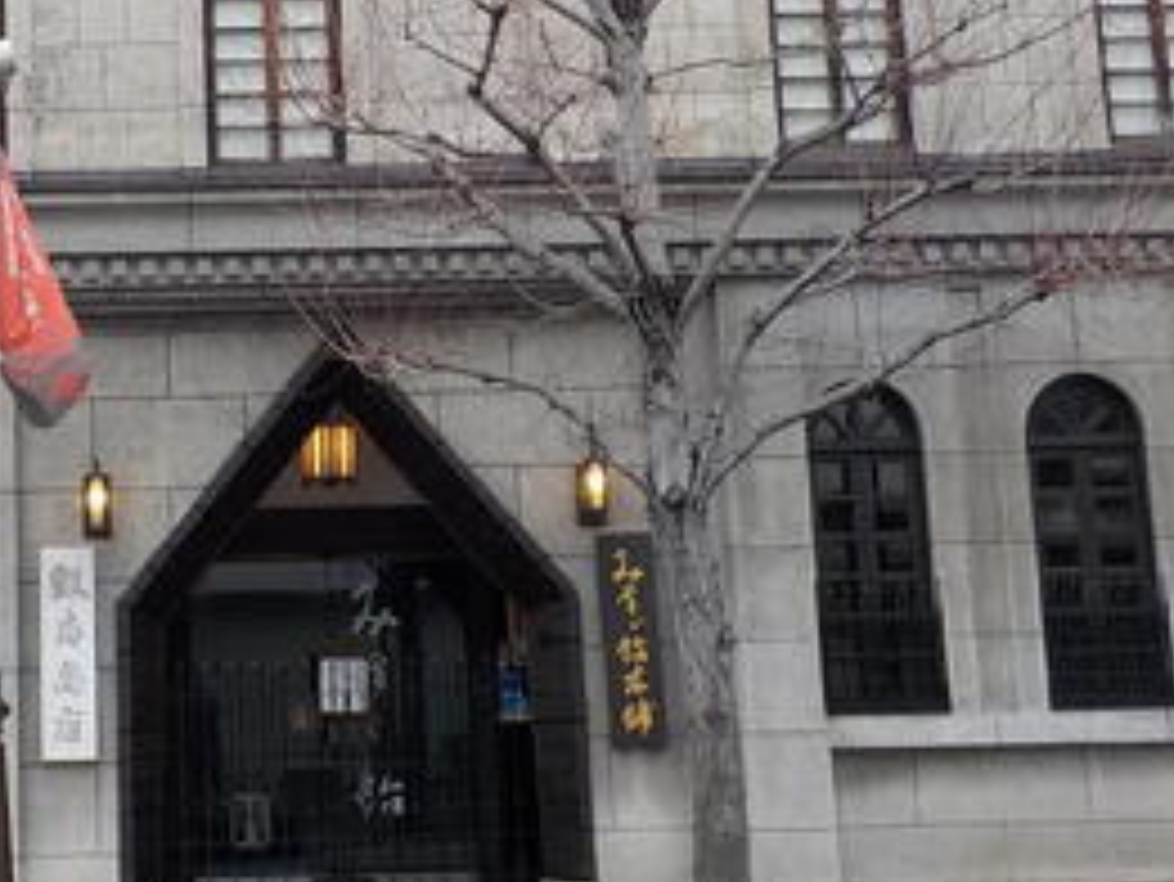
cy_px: 162
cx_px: 198
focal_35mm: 69
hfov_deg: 27.5
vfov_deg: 21.0
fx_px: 2341
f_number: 3.3
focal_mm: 4.1
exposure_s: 1/50
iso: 125
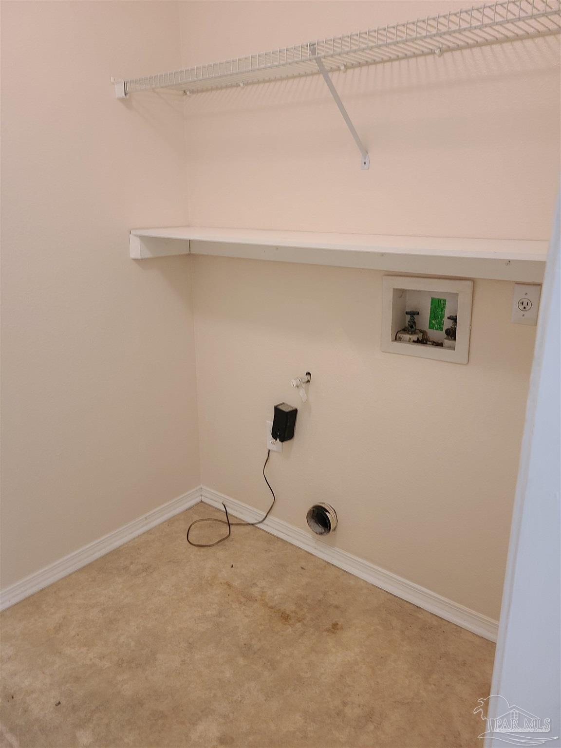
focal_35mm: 26
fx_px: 562
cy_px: 374
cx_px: 280
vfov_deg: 67.3
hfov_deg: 53.1
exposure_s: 1/40
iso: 160
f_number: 1.8
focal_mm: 5.4
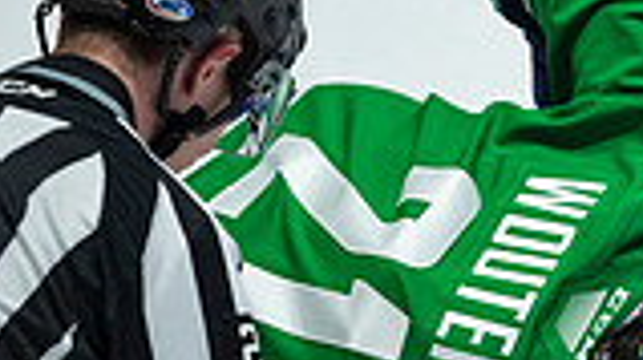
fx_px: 39032
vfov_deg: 0.5
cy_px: 637
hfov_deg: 0.9
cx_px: 1165
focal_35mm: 2292
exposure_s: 1/1000
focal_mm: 600
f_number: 4
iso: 2000
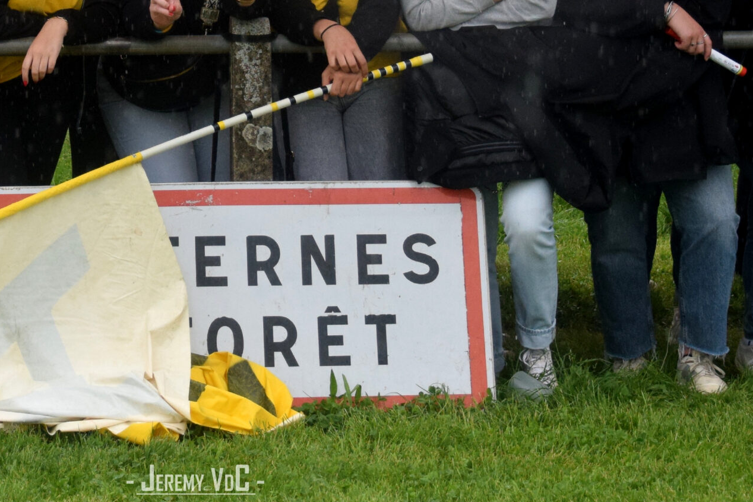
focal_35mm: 106
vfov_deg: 12.8
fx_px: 2217
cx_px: 160
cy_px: -1
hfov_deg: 19.1
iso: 800
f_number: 4.5
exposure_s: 1/640
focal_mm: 35
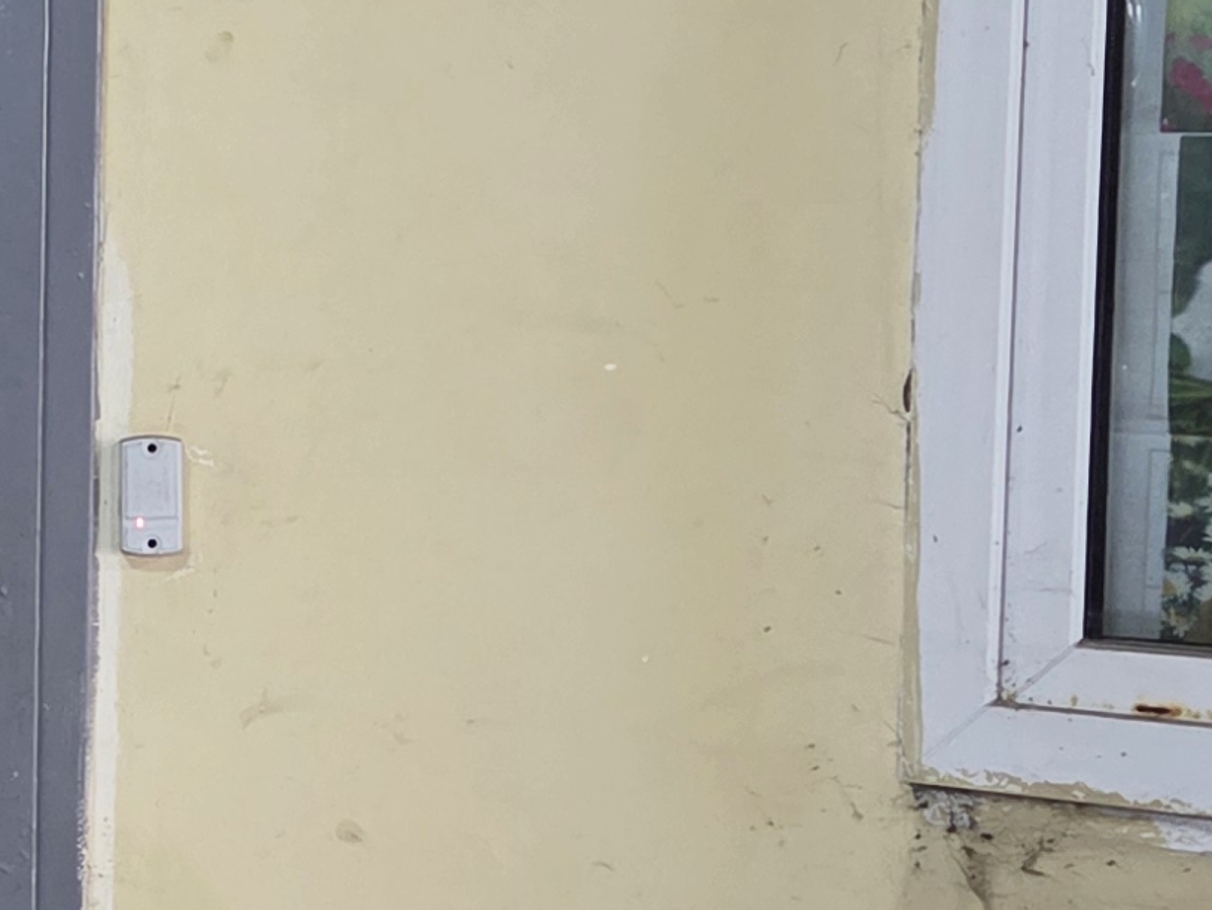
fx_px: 3958
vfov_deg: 13.1
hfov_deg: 16.1
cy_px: 478
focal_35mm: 113
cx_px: -540
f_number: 1.8
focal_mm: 5.4
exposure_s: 1/100
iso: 1000
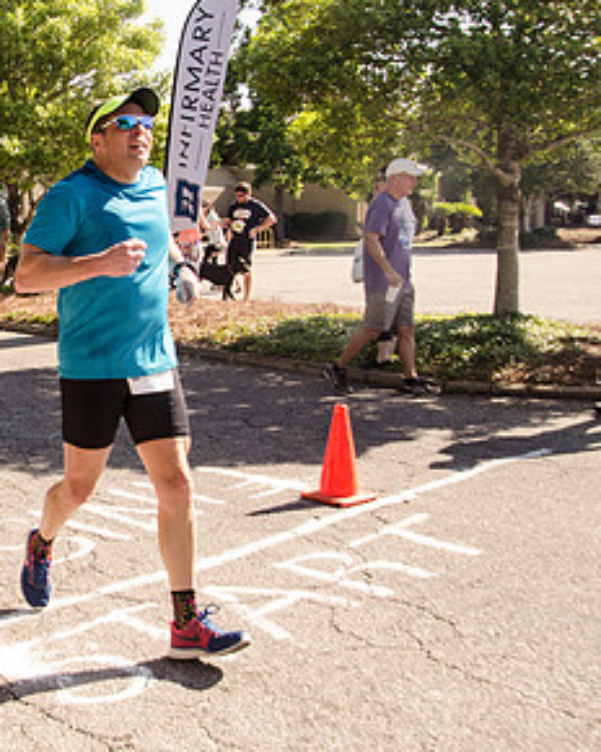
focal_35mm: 45
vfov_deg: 41.0
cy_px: 319
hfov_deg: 30.5
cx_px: -31
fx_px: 1001
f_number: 5
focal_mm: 16
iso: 640
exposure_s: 1/1600
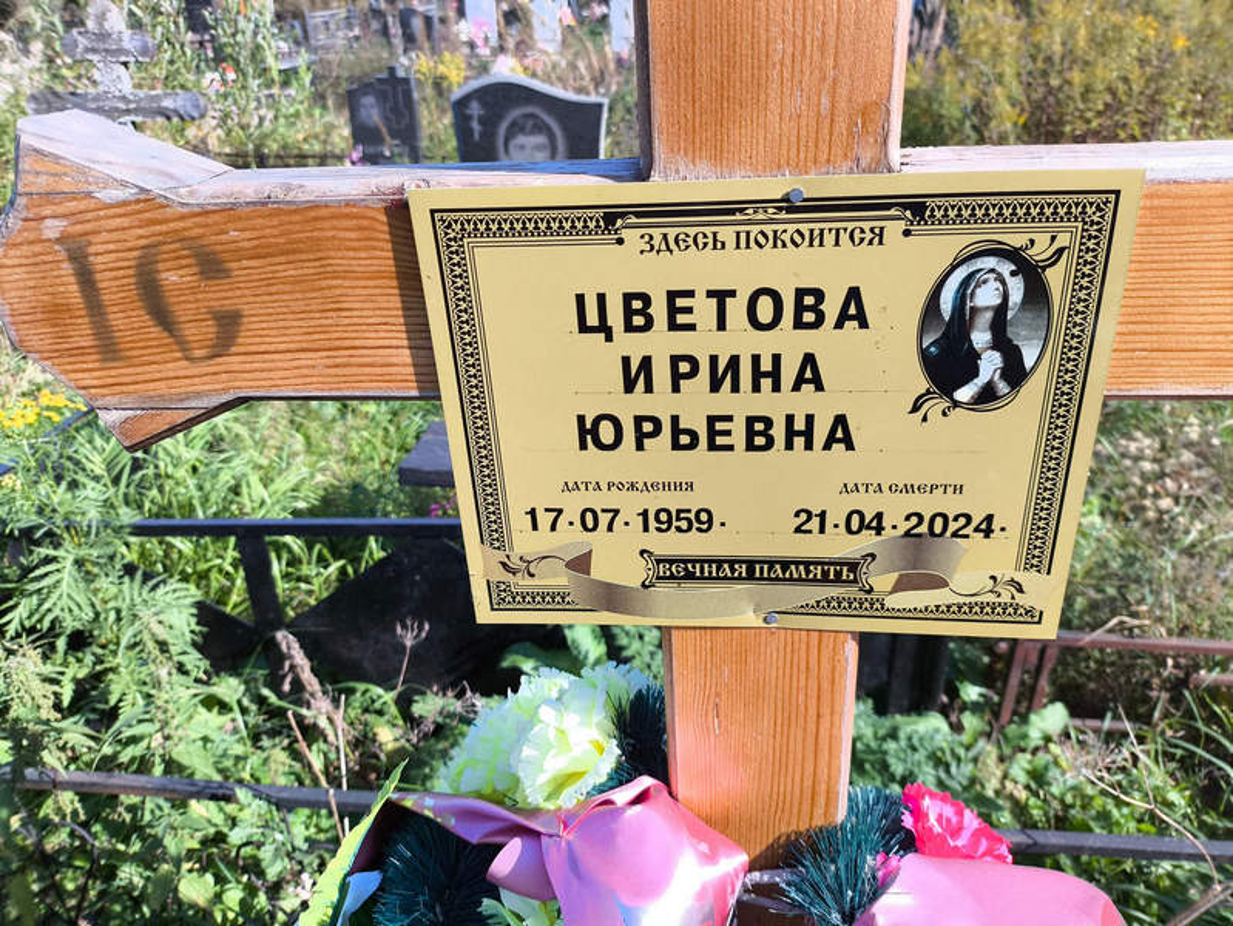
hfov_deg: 69.4
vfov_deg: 54.9
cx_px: 616
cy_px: 463
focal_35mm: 25
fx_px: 891
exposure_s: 1/618
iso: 50
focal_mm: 4.71
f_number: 1.7
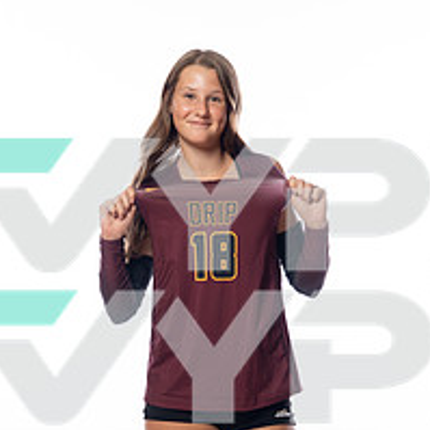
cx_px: 266
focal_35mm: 96
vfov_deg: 17.9
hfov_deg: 18.1
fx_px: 1349
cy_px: 359
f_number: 5.6
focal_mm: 50
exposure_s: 1/250
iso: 640
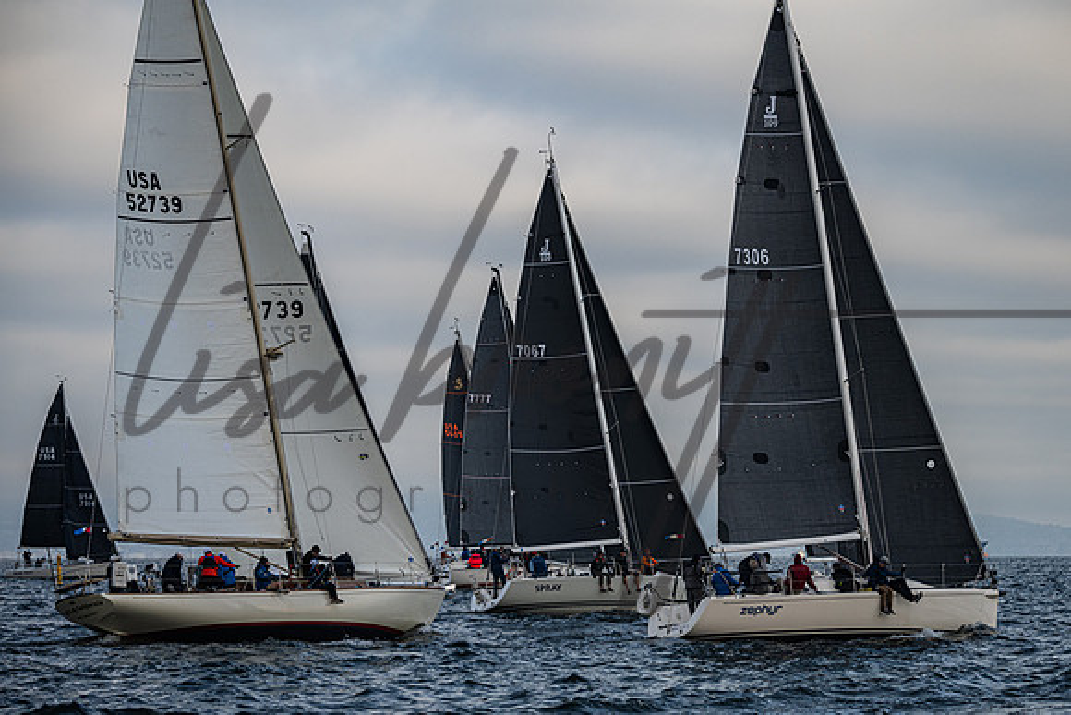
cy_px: 383
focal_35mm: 168
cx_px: 574
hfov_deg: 12.2
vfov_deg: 8.2
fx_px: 5009
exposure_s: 1/2000
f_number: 5.6
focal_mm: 155
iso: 400
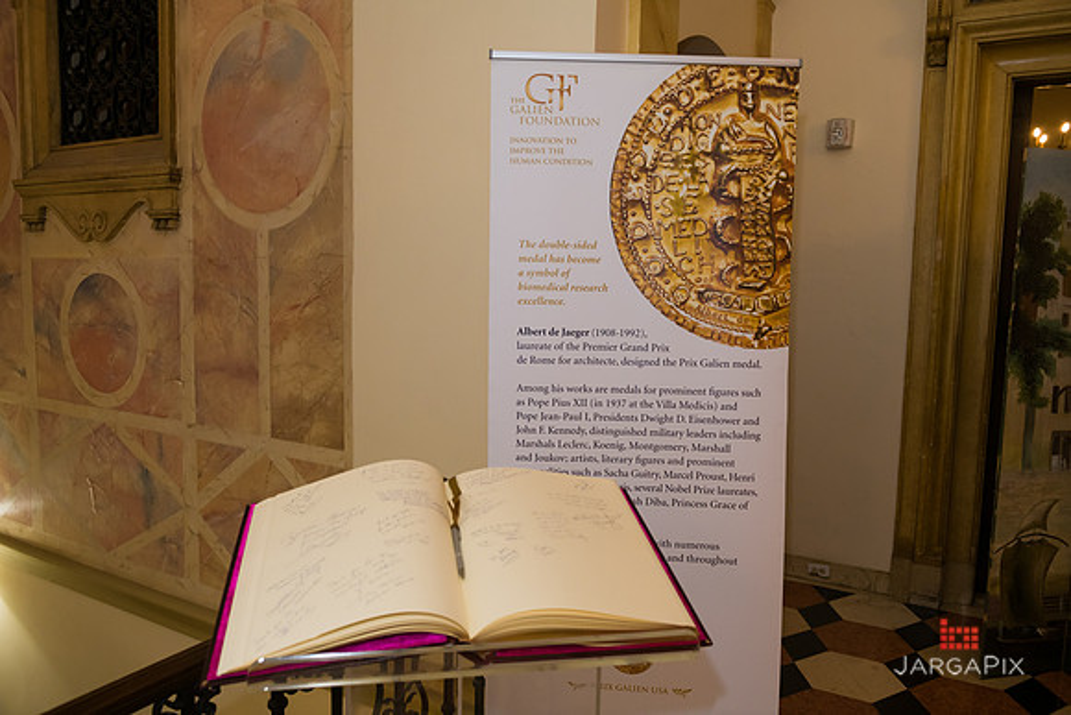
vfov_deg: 48.0
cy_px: 358
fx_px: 803
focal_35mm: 27
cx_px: 536
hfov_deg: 67.4
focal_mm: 27
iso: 1000
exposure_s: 1/125
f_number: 4
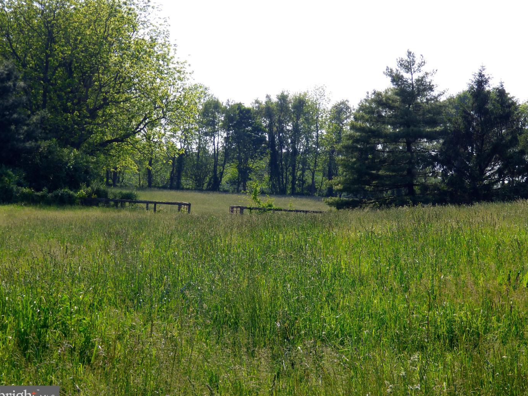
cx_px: 269
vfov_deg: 16.6
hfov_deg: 22.0
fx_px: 1357
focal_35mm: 89
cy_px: 200
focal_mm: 14.33
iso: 100
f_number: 4.5
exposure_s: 1/500
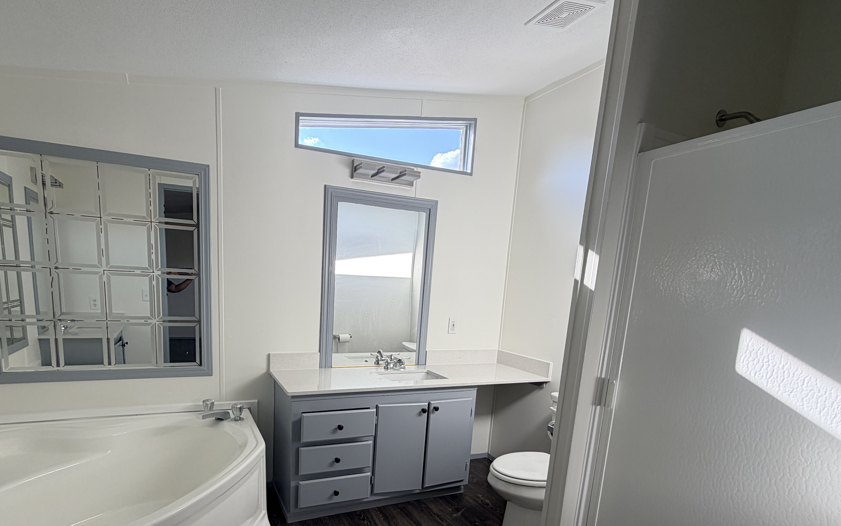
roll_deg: -2.0
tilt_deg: -8.8
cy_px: 356
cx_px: 370
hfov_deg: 87.6
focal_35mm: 19
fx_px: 435
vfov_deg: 60.5
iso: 40
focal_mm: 2.22
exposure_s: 1/131
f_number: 2.2
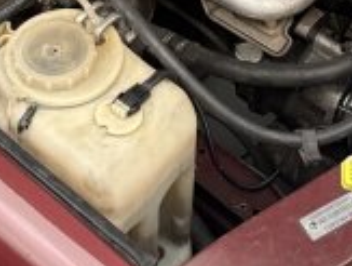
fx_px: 958
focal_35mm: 94
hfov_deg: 20.8
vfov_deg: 14.7
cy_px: -130
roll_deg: -2.5
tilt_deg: -35.8
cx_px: 192
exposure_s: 1/60
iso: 400
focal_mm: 6.76
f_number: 1.78
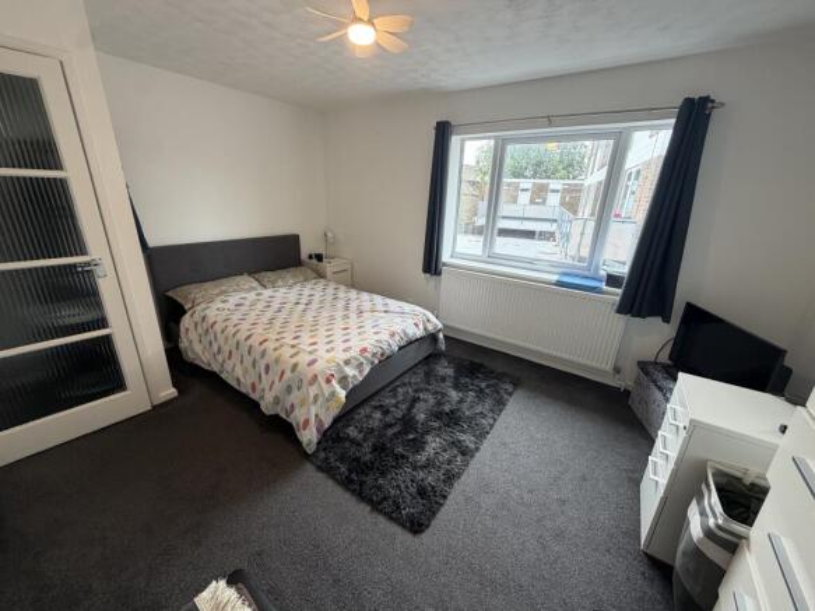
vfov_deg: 85.7
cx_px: 408
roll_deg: -1.8
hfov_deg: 102.1
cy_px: 306
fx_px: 330
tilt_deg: -19.0
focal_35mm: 14
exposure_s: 1/121
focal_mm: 2.22
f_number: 2.2
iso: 125
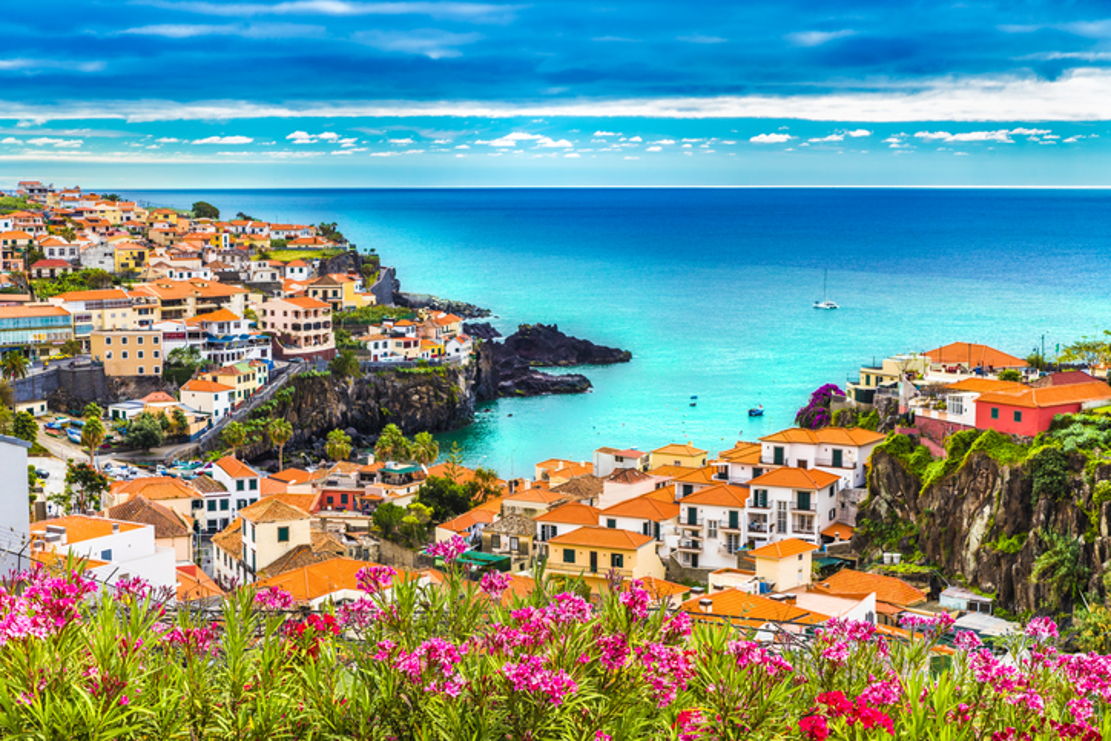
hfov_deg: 36.2
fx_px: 1698
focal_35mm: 55
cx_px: 556
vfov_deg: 24.6
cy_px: 370
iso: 200
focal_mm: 55
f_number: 11
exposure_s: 1/200
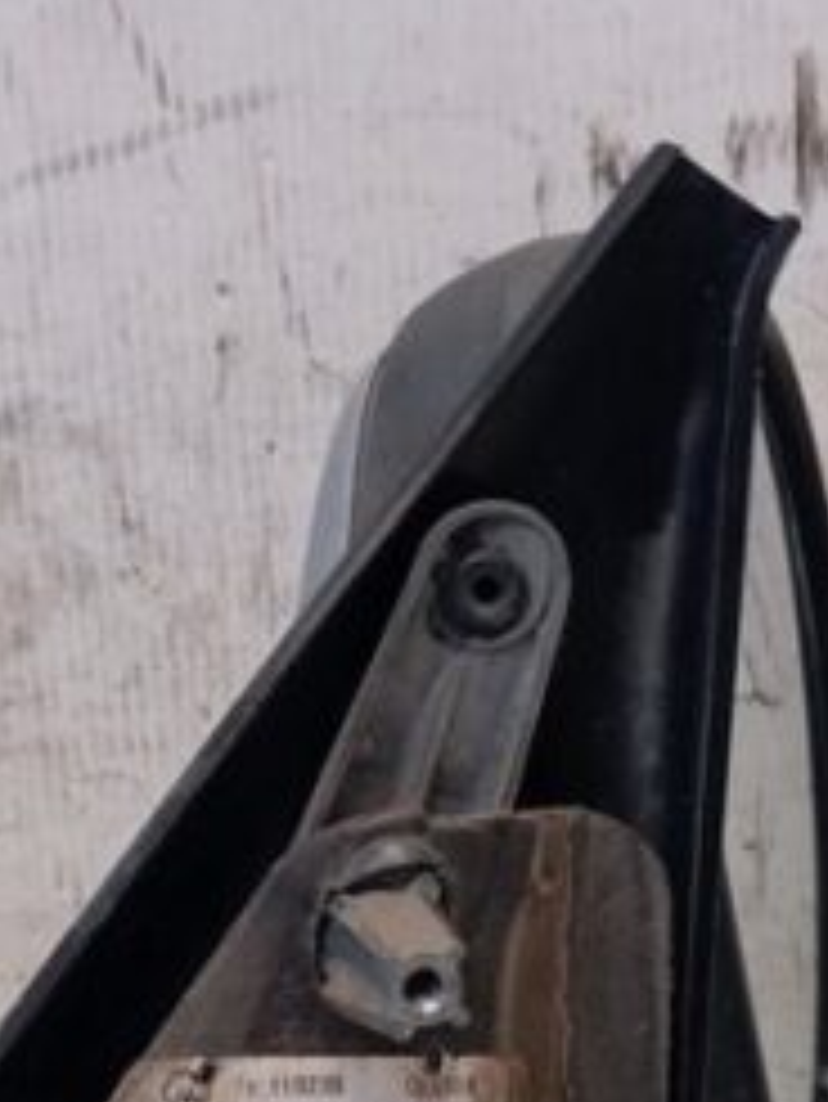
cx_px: 198
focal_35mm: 80
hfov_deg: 18.3
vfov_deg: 23.3
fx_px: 2549
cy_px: 1136
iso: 252
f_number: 1.8
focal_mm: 4.22
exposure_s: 1/33.3
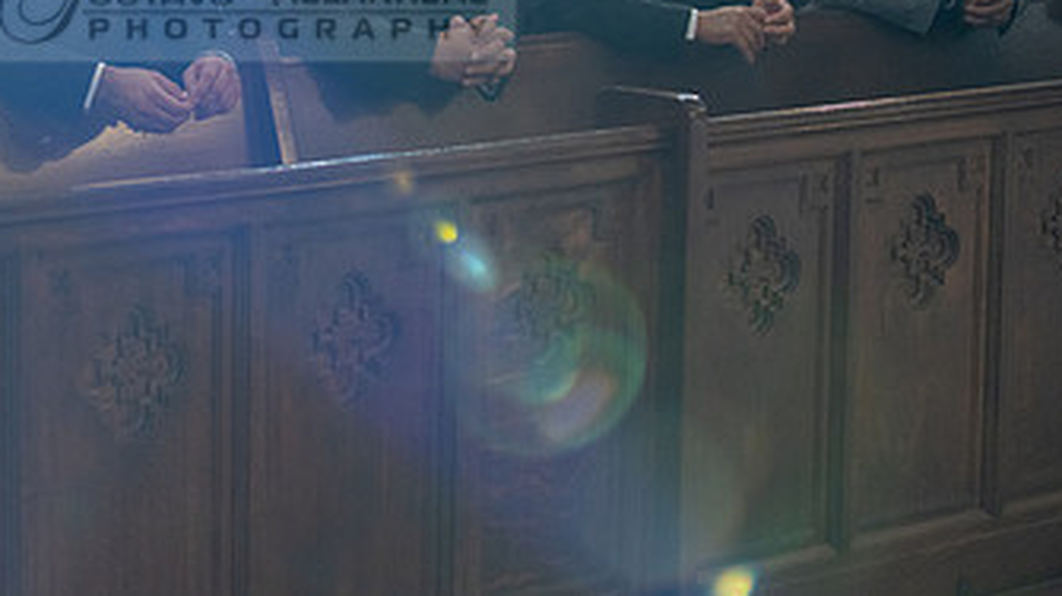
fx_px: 3574
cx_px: 247
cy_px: -14
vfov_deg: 9.5
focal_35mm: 127
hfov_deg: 16.8
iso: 1000
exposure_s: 1/100
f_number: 2.8
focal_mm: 70
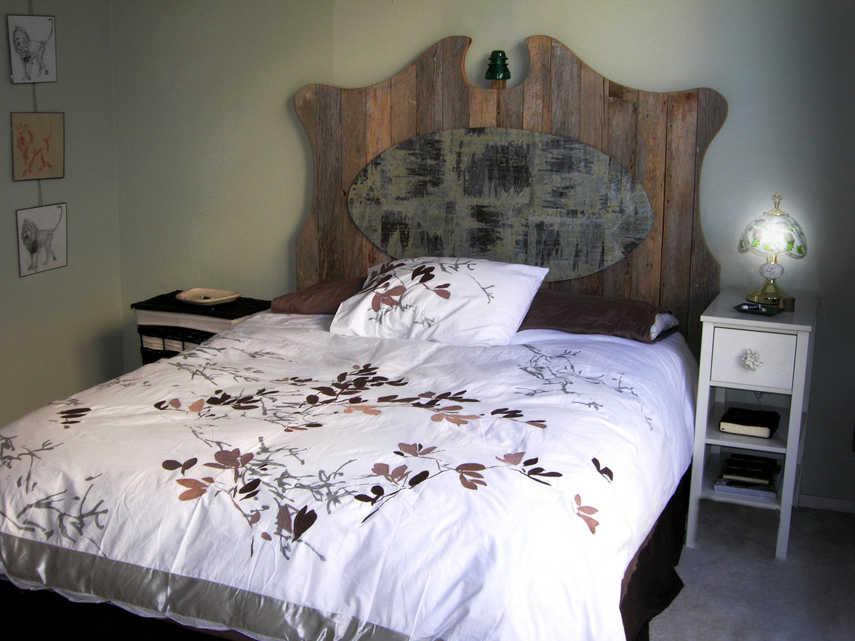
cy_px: 320
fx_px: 1037
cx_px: 428
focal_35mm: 42
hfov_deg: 44.8
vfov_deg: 34.3
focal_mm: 7
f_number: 3.1
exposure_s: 1/29.2
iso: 60
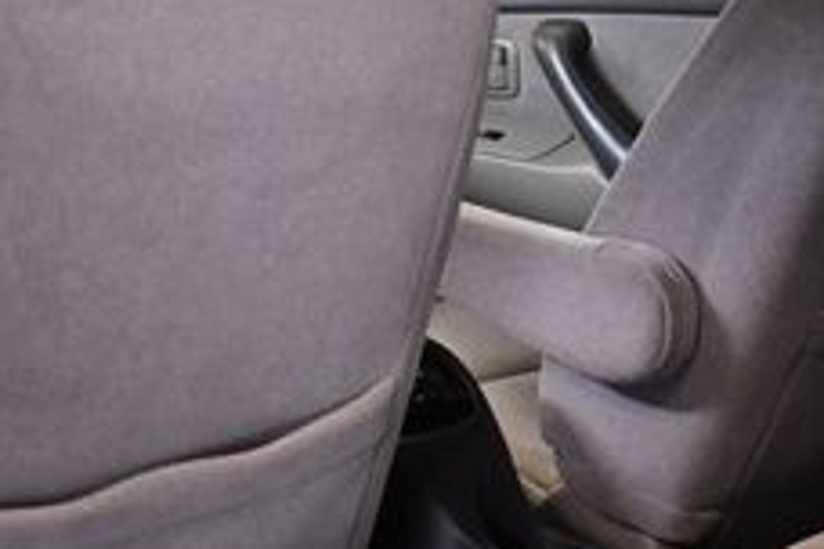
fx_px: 2312
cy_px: -18
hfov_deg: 20.2
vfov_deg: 13.3
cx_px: 459
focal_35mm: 101
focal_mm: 24
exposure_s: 1/125
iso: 2000
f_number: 3.8
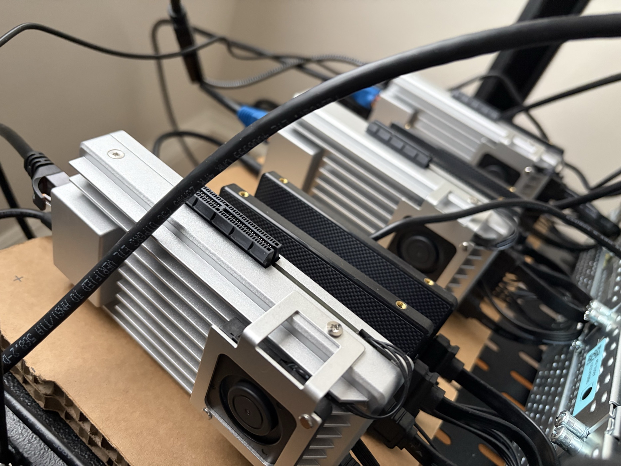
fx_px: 466
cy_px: 233
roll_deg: -23.1
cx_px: 310
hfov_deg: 67.3
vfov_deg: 53.1
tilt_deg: -34.9
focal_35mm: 26
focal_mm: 5.96
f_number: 1.6
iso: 400
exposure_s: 1/60
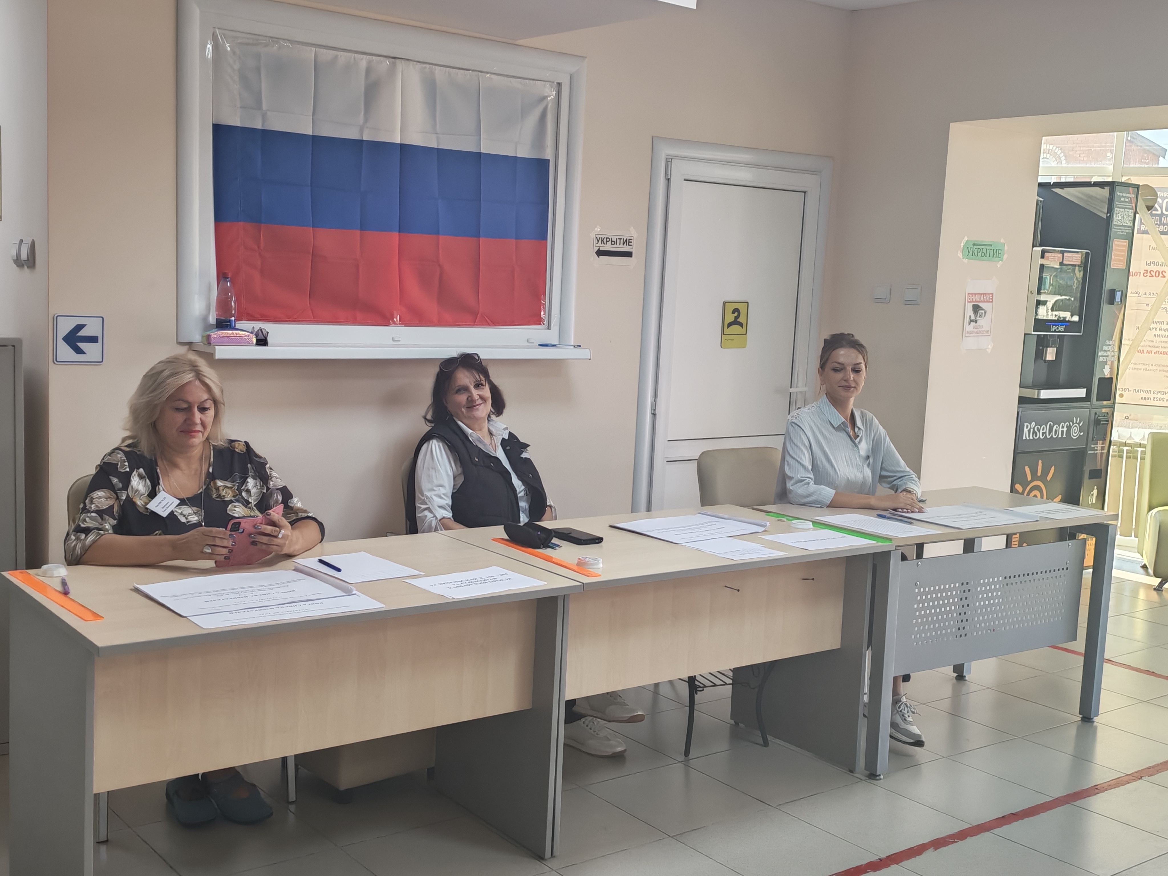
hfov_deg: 44.8
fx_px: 1417
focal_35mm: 42
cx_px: 584
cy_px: 438
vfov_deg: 34.3
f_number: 1.9
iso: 250
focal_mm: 6.12
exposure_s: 1/100
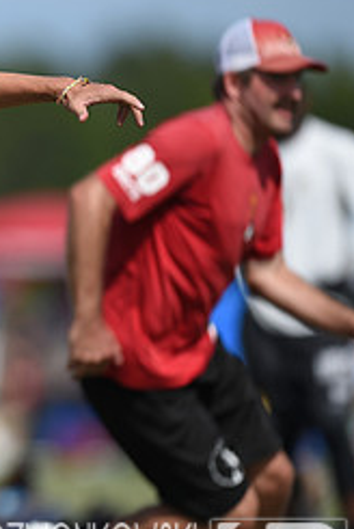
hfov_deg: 1.5
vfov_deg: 2.2
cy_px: 212
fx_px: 13898
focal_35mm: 945
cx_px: -253
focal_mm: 400
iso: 100
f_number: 2.8
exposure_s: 1/2500
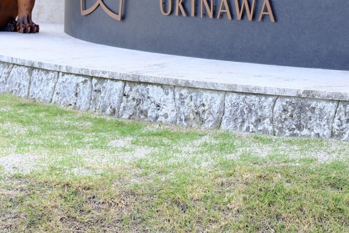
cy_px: -38
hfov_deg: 18.9
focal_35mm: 106
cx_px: 330
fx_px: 1028
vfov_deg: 12.7
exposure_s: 1/160
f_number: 5.6
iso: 320
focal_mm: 24.2
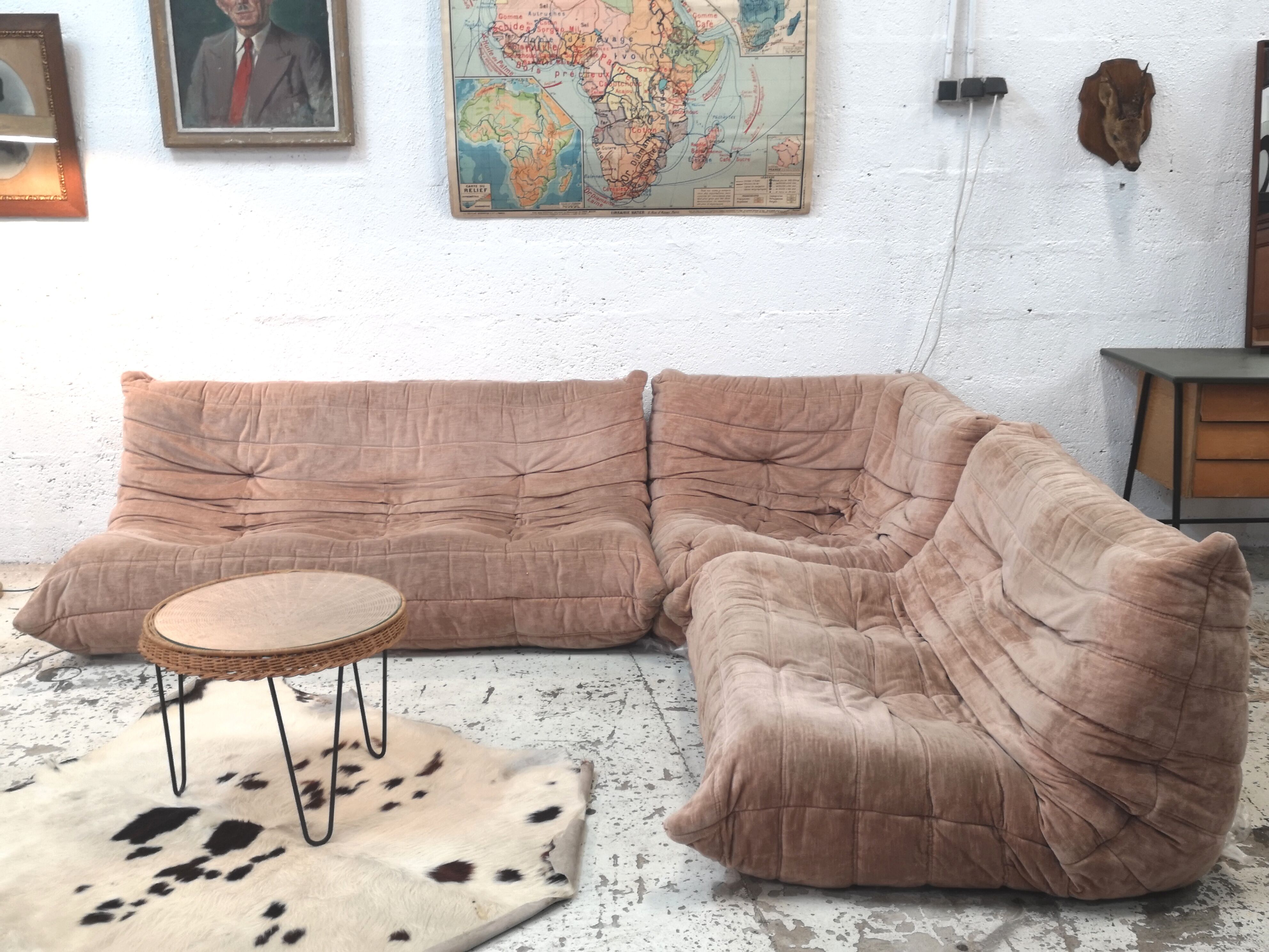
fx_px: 1356
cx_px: 634
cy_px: 476
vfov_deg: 38.7
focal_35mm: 37
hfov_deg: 50.1
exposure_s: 1/7.69
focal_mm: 3.95
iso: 50
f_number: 1.8
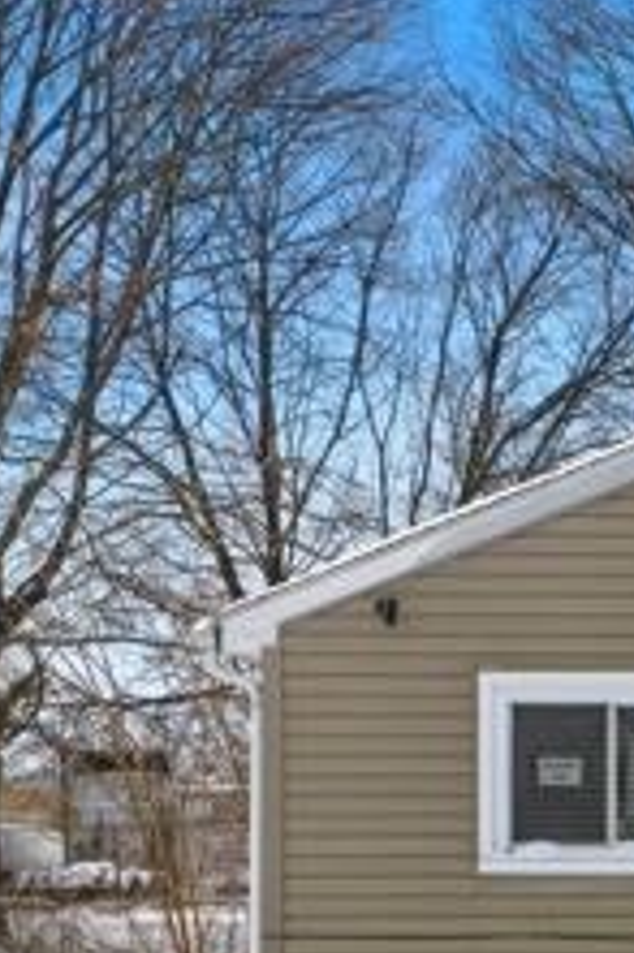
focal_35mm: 95
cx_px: 1026
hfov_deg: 13.3
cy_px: 837
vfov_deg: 21.1
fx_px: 2513
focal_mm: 35
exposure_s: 1/8000
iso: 400
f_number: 8
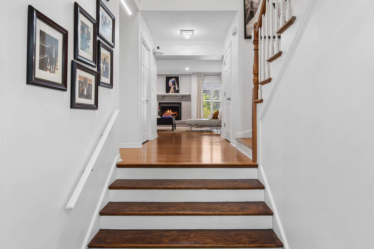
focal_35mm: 20
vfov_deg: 63.2
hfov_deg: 85.4
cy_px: 124
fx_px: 203
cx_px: 187
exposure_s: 1/13
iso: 250
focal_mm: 13
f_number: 8
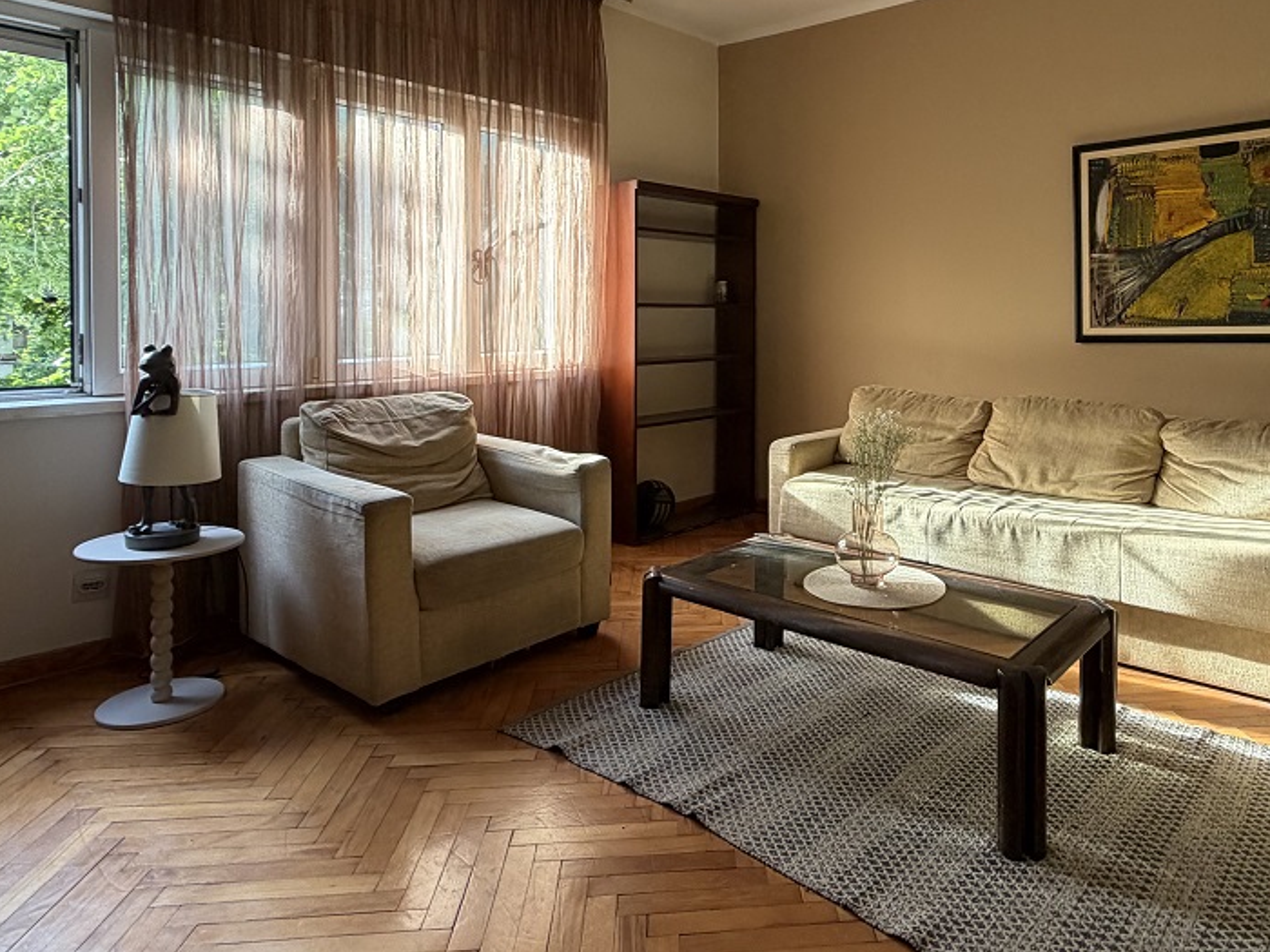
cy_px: 332
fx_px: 881
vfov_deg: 55.8
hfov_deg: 70.7
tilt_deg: -2.9
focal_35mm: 24
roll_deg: -0.5
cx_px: 778
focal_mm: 2.22
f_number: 2.2
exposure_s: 1/121
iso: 200
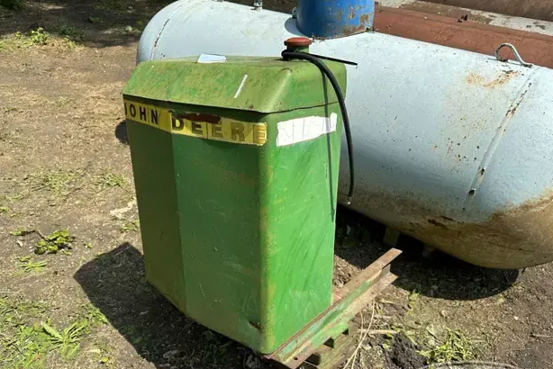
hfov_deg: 69.4
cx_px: 271
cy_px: 206
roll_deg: -4.2
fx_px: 400
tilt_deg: -29.0
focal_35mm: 26
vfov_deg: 49.5
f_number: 1.78
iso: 80
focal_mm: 6.86
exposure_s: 1/3472
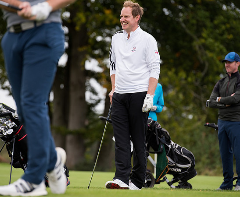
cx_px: 113
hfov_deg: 8.2
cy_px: 101
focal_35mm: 234
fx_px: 1682
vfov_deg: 6.7
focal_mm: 200
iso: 400
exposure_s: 1/1600
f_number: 4
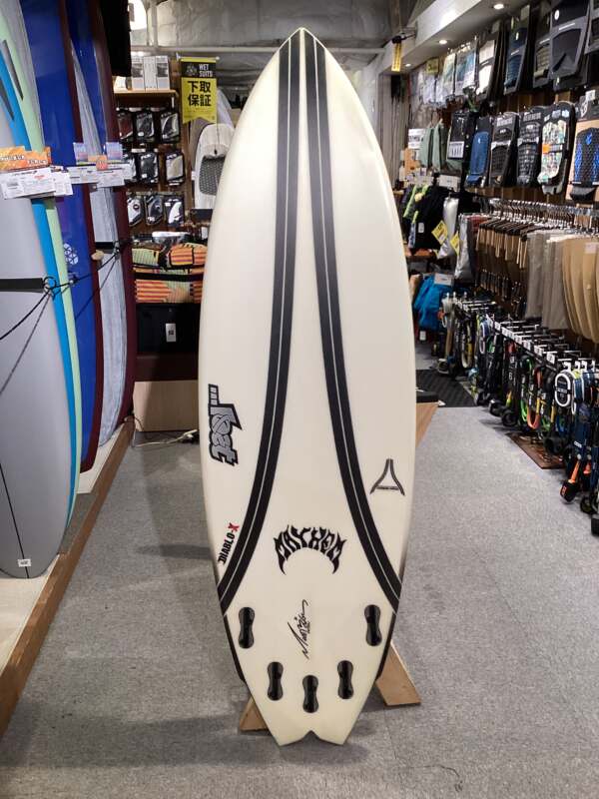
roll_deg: +0.0
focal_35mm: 31
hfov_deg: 45.4
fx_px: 715
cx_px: 300
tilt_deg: -17.9
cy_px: 400
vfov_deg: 58.4
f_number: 2.4
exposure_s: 1/60
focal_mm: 3.3
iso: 80
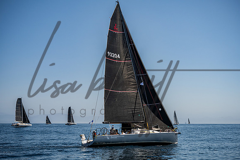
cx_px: 123
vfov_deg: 29.2
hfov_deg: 42.7
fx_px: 307
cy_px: 83
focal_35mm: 46
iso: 200
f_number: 5
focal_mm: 43
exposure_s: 1/2500
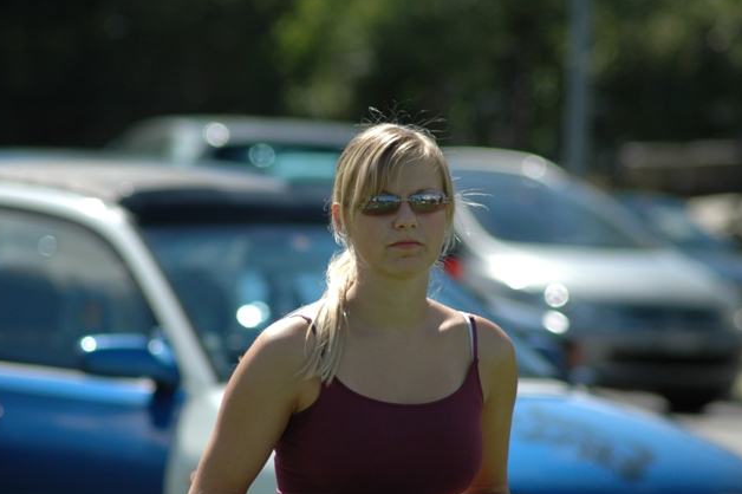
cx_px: 369
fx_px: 6612
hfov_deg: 6.4
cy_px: 248
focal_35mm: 321
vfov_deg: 4.3
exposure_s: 1/1000
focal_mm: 210
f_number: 5
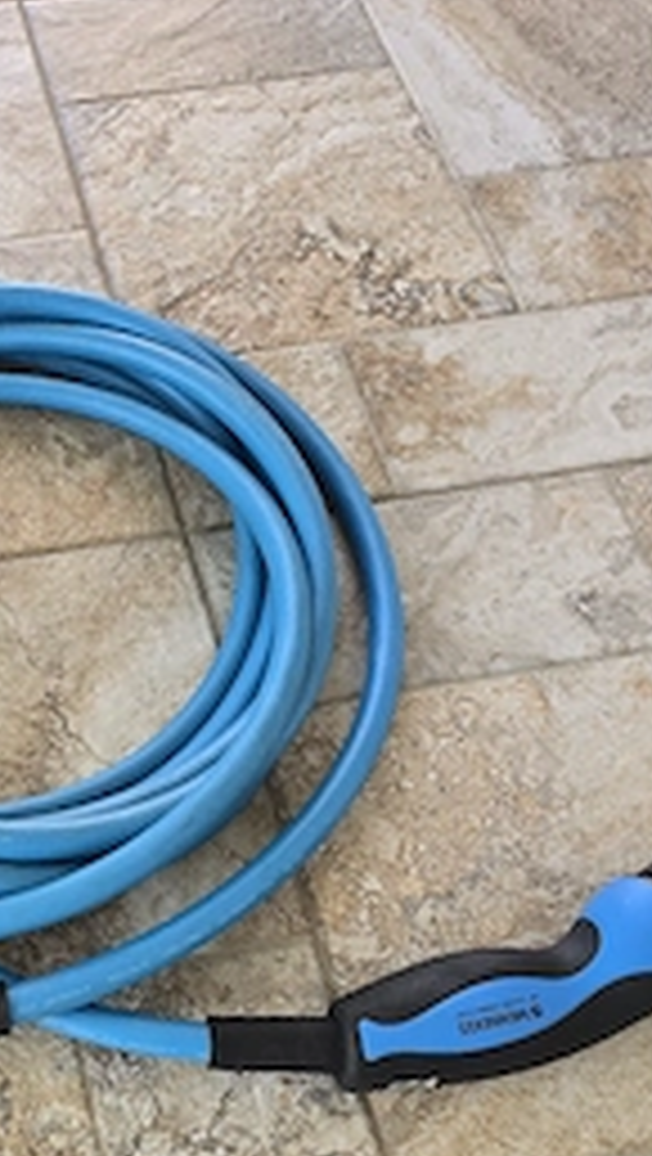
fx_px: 1196
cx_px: 0
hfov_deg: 28.6
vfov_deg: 50.5
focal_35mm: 39
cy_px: 787
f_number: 1.7
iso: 64
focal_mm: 6.3
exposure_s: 1/182
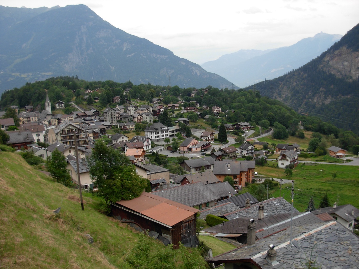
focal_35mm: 38
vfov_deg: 37.7
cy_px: 134
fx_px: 394
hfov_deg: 49.0
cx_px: 180
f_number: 2.9
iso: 79
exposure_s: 1/609
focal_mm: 6.3
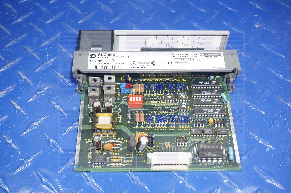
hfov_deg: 42.4
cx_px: 146
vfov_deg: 28.8
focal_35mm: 46
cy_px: 96
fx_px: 375
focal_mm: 31
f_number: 5.6
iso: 800
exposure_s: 1/100
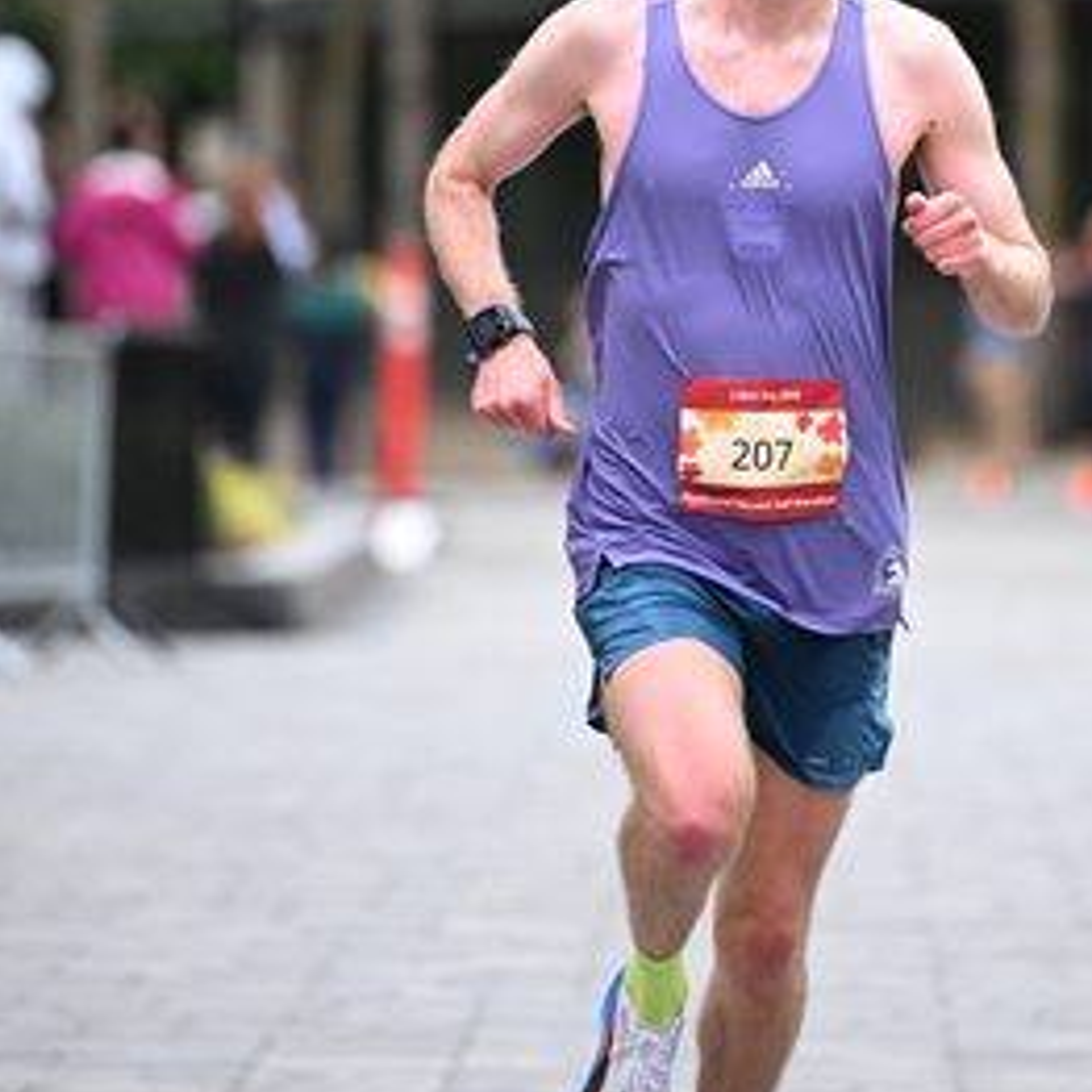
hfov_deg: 4.9
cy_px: 192
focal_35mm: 357
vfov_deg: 4.9
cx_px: 756
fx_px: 12741
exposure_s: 1/800
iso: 1600
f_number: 2.8
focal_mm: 200
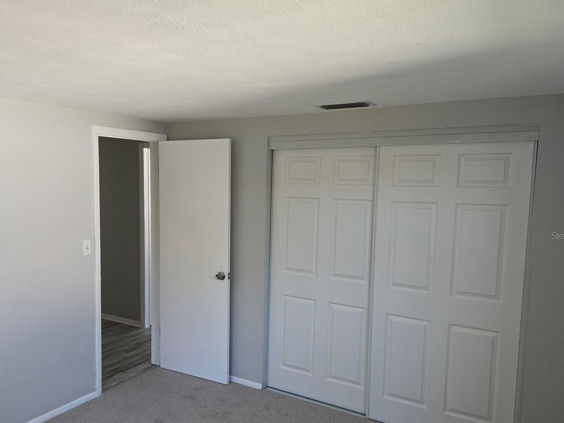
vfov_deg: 46.7
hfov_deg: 59.5
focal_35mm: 30
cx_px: 227
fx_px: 489
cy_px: 235
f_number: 1.8
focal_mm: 5.4
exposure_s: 1/120
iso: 64
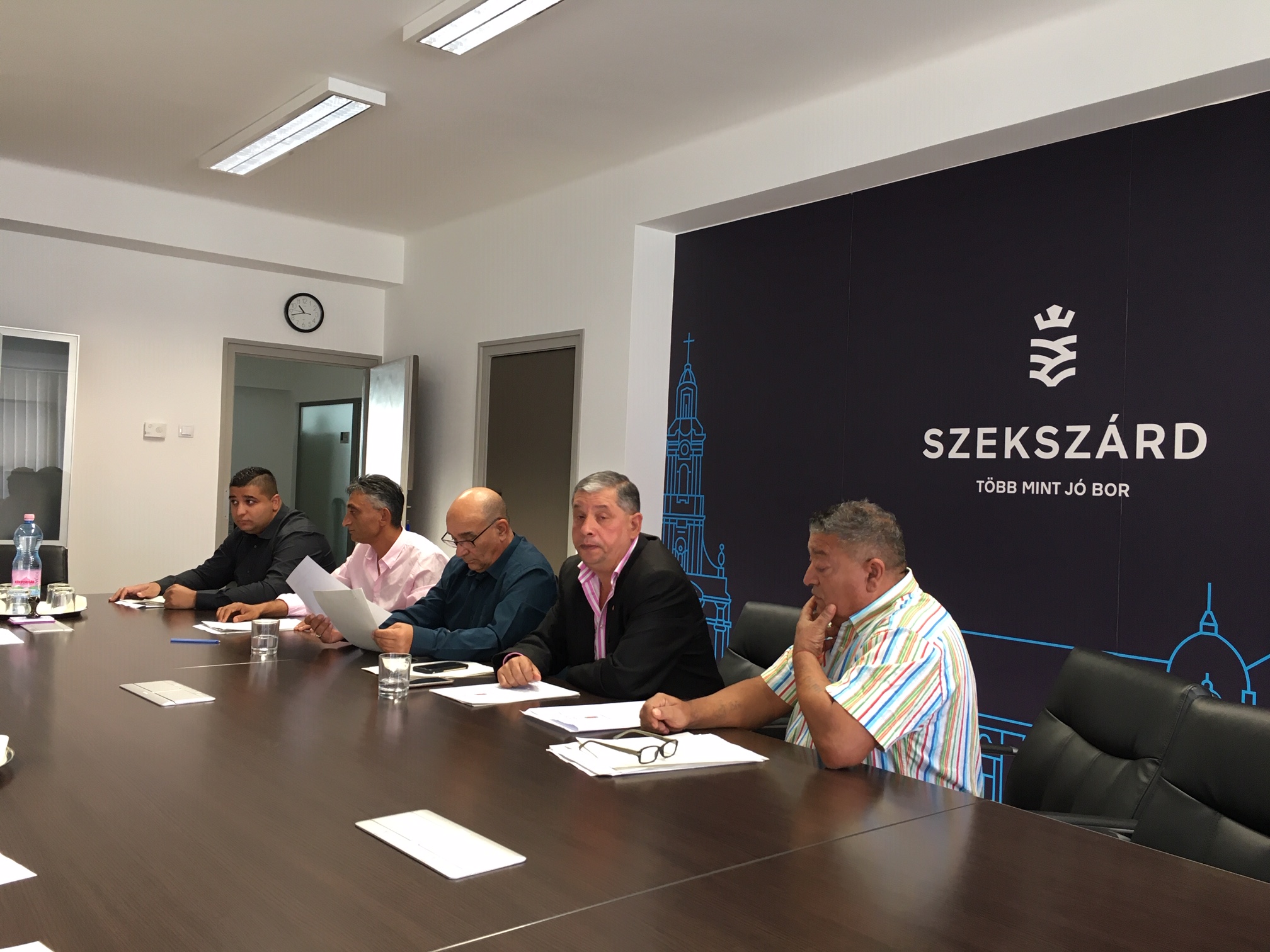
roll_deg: -2.4
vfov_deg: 48.2
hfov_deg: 61.7
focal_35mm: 29
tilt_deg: +0.7
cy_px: 476
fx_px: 1064
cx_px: 635
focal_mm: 4.15
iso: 80
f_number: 2.2
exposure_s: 1/33
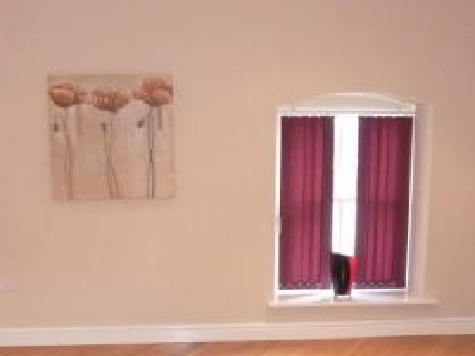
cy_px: 277
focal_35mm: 53
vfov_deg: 27.0
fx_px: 727
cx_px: 244
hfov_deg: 36.2
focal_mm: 4.5
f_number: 3.3
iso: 400
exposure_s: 1/30
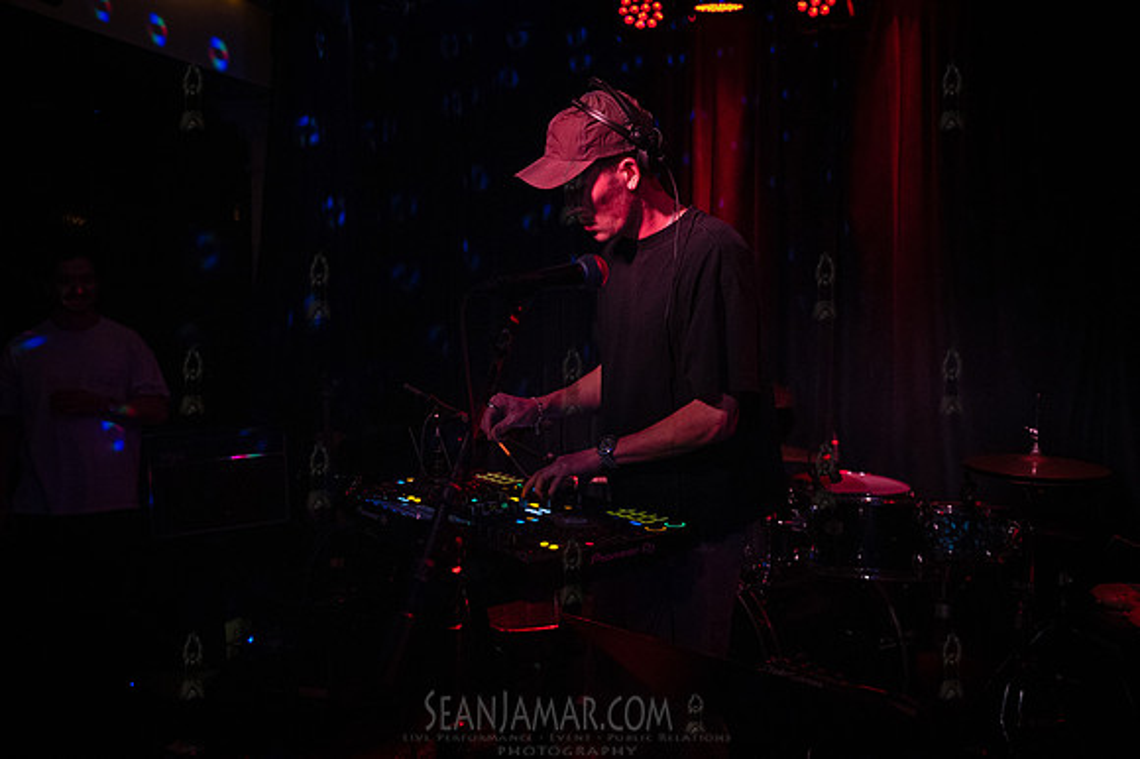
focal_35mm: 31
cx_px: 570
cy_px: 380
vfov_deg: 42.3
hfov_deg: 60.3
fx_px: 981
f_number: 3.5
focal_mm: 31
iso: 12800
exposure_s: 1/400
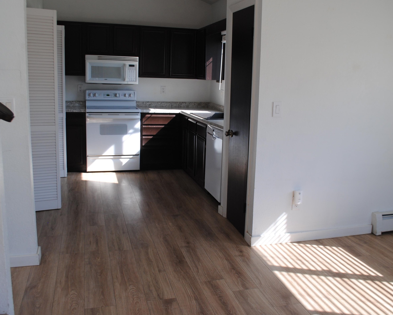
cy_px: 147
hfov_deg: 54.2
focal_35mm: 33
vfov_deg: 44.5
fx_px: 384
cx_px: 207
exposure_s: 1/160
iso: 200
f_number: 4.5
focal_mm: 18
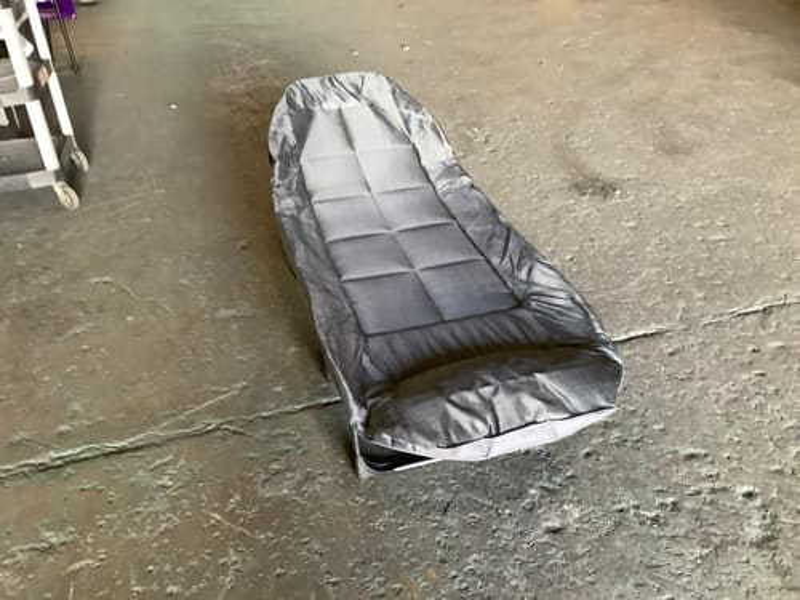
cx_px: 400
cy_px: 300
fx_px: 716
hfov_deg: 58.4
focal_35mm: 31
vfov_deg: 45.4
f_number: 2.4
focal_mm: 3.3
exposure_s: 1/33
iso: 250
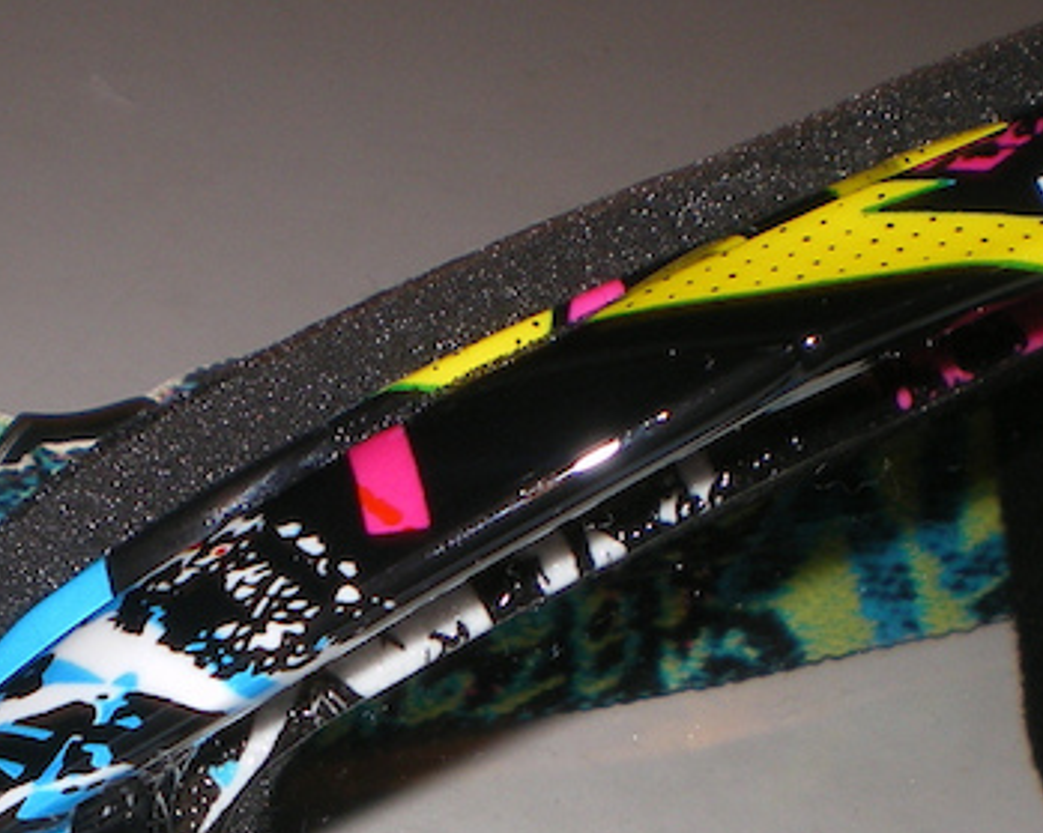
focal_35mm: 126
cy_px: 660
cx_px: 227
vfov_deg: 12.2
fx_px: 3888
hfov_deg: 15.2
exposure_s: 1/30
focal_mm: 7.4
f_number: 4.9
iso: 64
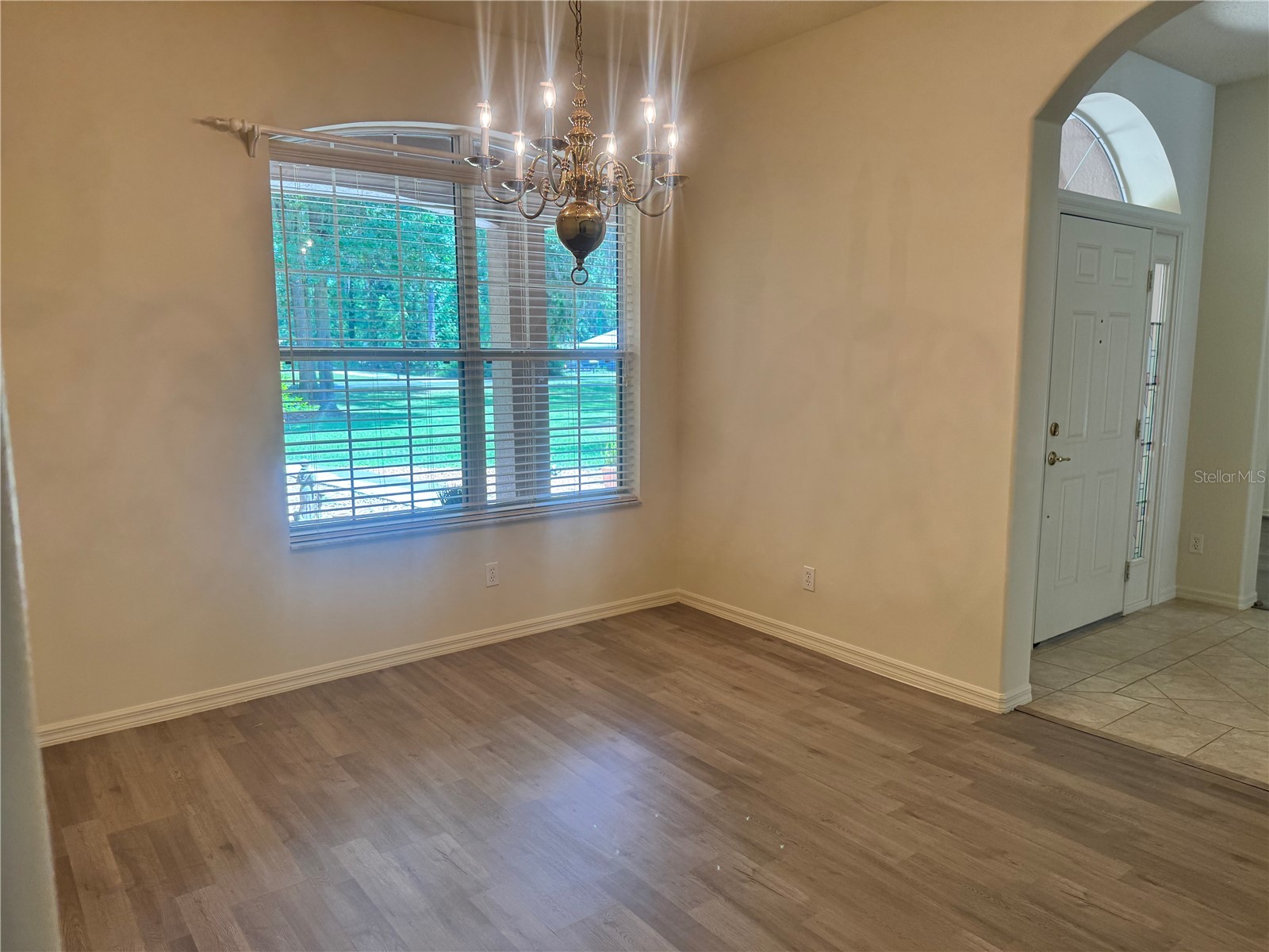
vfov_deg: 56.8
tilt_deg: -7.7
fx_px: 880
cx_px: 634
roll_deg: +0.2
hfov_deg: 71.6
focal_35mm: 24
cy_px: 476
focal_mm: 6.76
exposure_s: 1/120
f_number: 1.78
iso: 100
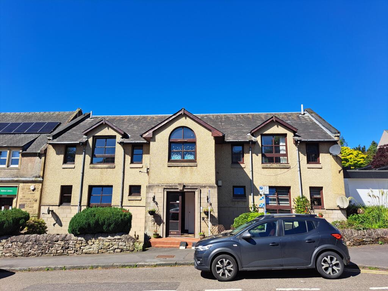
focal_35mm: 24
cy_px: 146
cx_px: 194
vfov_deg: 56.8
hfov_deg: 71.6
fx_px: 269
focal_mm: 5.23
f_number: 1.8
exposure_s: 1/1125
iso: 50
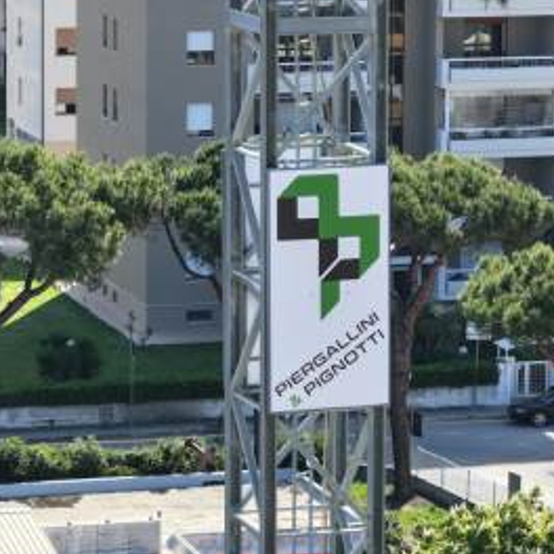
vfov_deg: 7.9
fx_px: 4020
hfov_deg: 7.9
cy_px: 281
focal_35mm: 222
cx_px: 317
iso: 100
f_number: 3.4
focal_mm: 30.71
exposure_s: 1/240
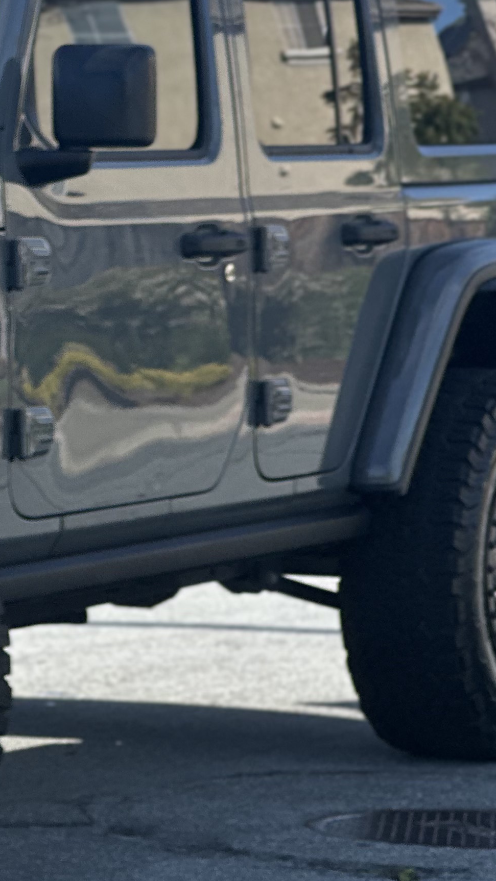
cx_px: -248
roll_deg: -1.1
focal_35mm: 196
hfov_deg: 6.1
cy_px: 334
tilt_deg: +0.4
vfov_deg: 11.0
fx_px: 4582
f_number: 2.8
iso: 32
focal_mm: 9
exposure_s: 1/412
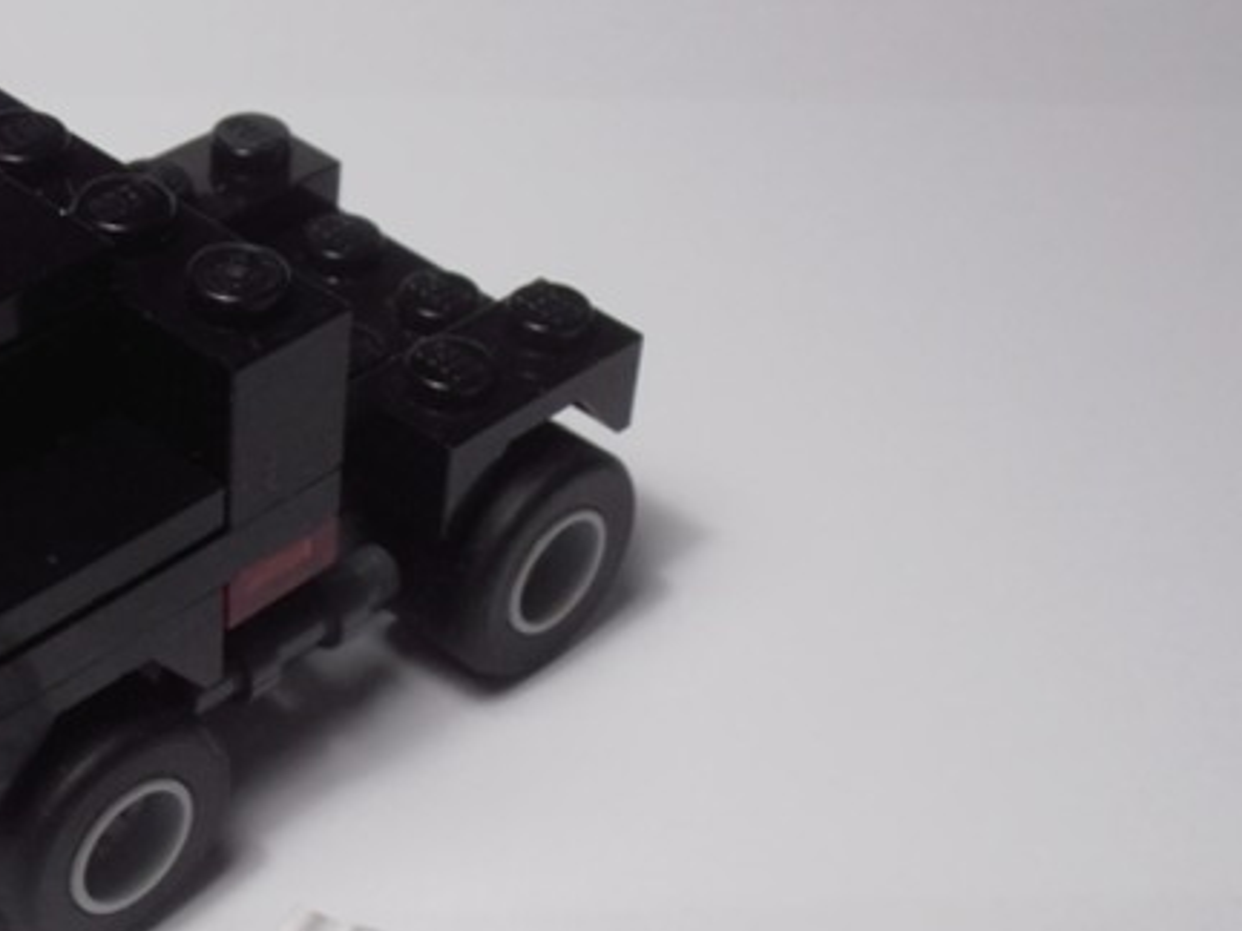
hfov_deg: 24.9
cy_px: 774
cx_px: 236
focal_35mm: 77
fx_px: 2763
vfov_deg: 18.9
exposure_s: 1/50
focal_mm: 6.61
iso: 80
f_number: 3.9
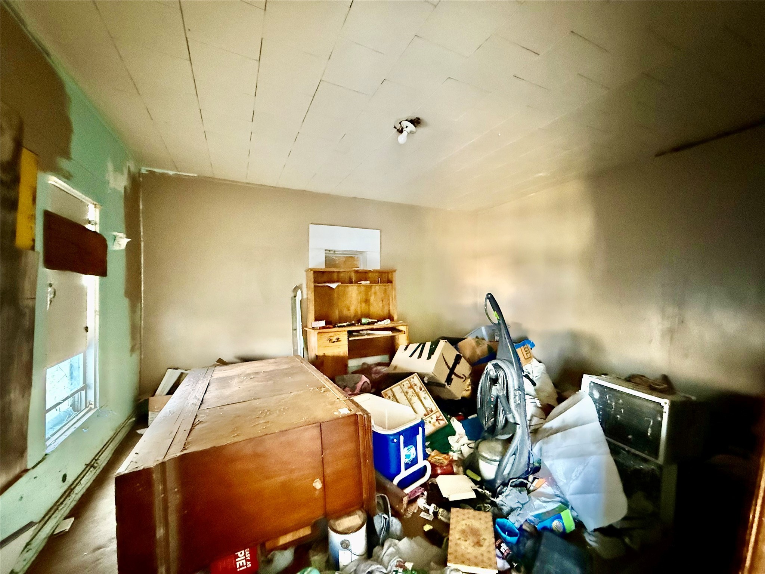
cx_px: 382
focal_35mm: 14
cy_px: 287
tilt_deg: -0.2
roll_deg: -0.1
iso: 1600
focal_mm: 2.22
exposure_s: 1/34
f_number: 2.2
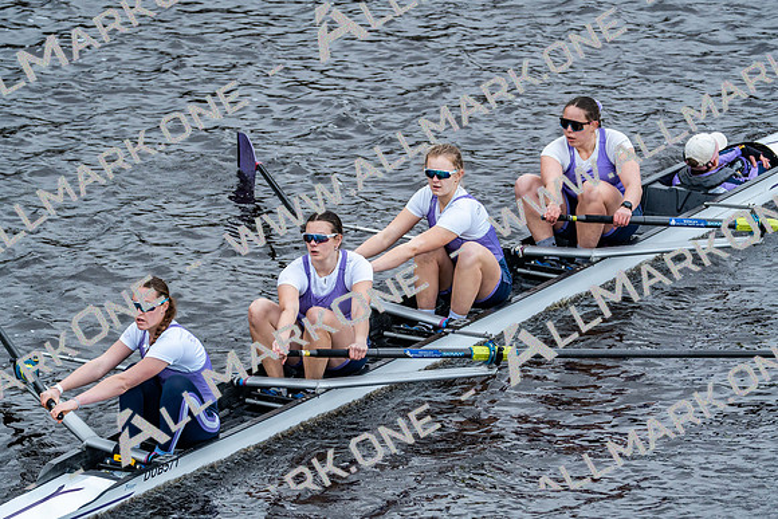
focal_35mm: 452
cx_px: 389
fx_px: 9770
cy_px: 260
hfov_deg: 4.6
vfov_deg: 3.0
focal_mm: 452
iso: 2000
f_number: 6.3
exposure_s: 1/1250
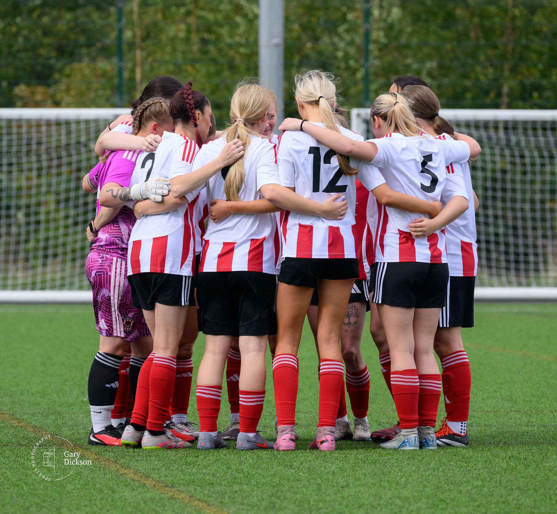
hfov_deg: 4.6
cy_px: 202
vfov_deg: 4.2
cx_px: 271
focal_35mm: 400
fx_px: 6998
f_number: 5
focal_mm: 240
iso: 500
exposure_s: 1/1000
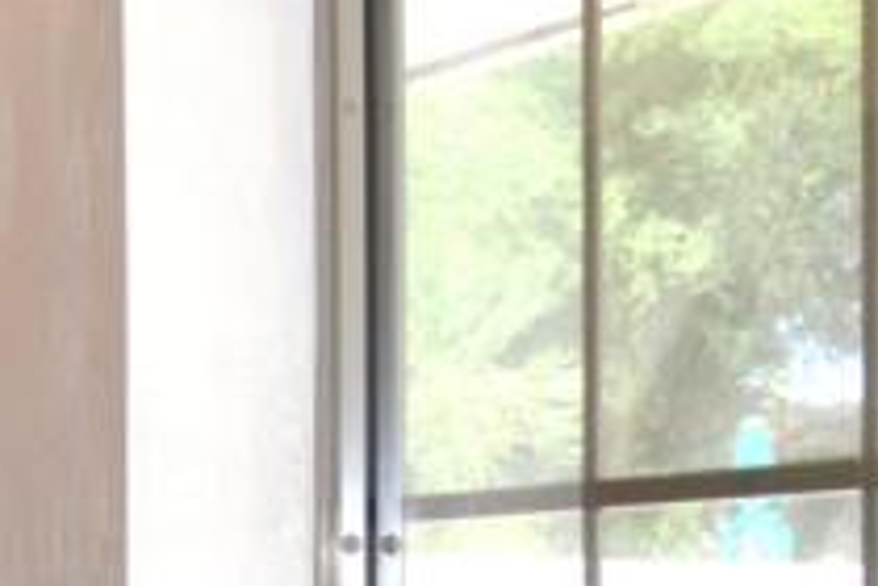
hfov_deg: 11.8
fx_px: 3609
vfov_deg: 9.2
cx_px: -1070
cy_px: 498
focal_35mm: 148
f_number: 4
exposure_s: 1/125
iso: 100
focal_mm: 18
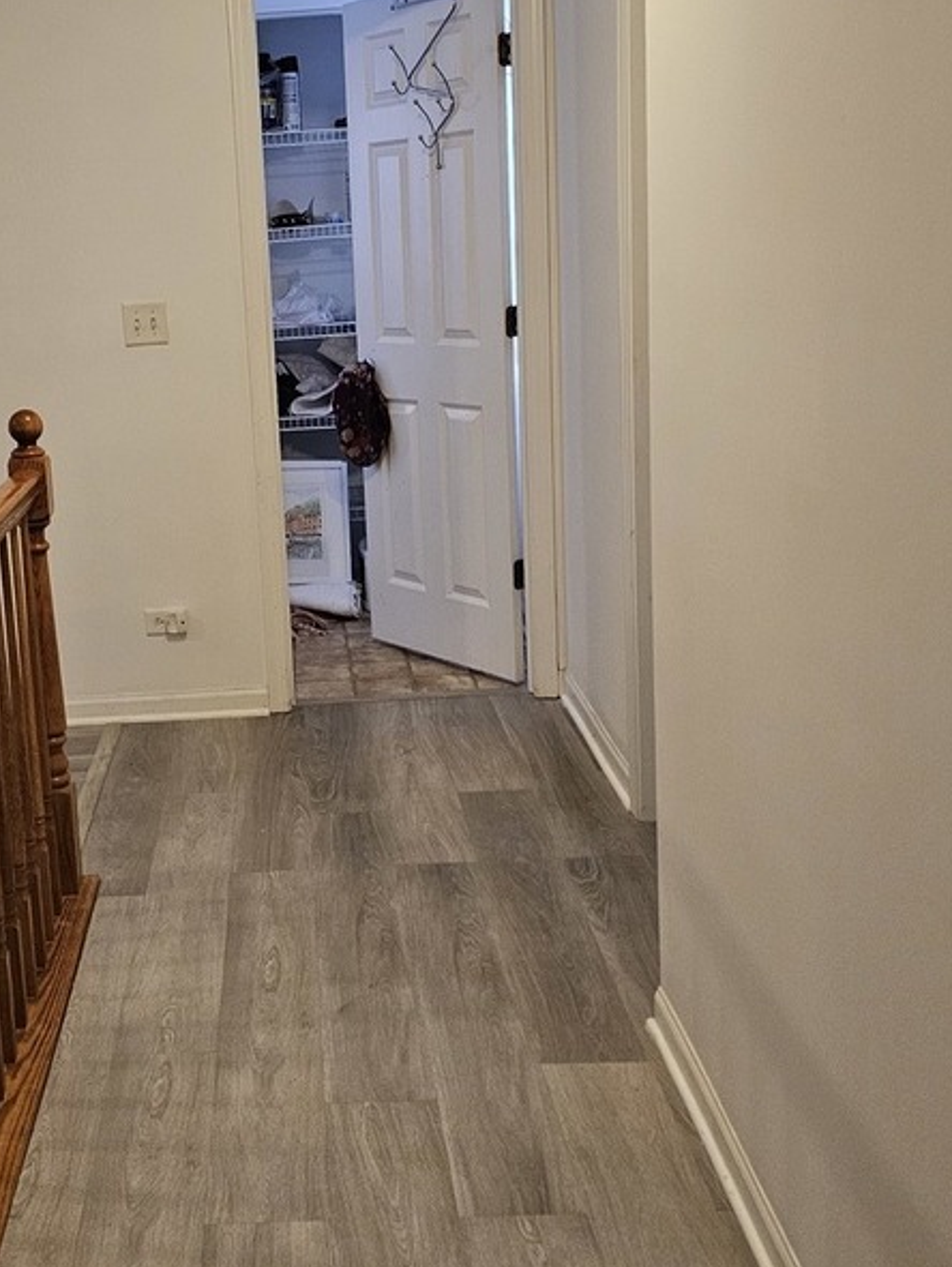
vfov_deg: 44.6
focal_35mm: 42
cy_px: 517
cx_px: 217
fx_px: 1538
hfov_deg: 33.6
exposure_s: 1/120
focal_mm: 6.3
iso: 400
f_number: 1.7
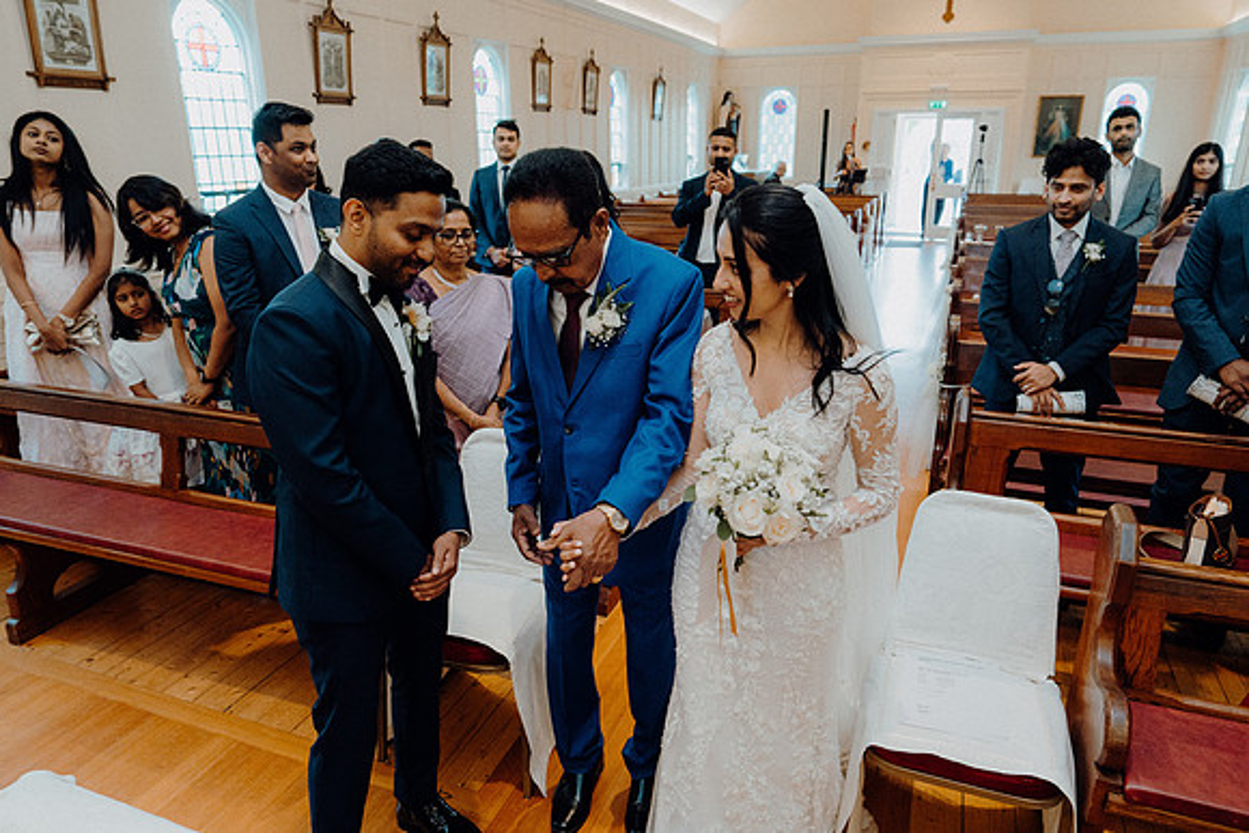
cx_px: 624
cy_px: 416
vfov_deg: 53.2
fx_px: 833
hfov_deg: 73.7
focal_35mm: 24
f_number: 3.5
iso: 2500
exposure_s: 1/250
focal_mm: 24
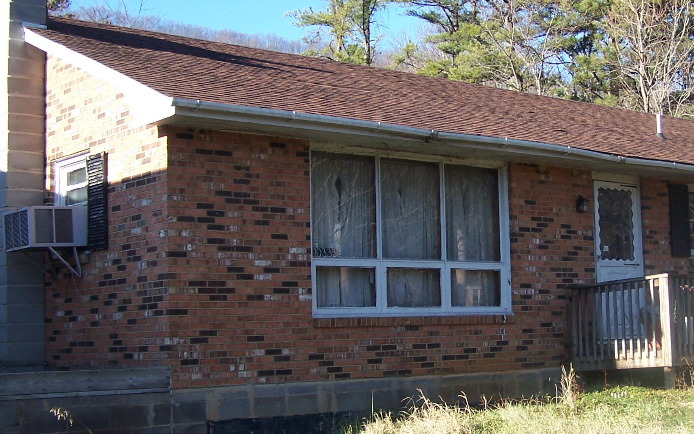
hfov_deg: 33.0
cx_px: 489
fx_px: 1154
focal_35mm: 61
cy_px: 222
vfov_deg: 21.3
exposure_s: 1/400
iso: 80
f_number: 2.8
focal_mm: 6.3
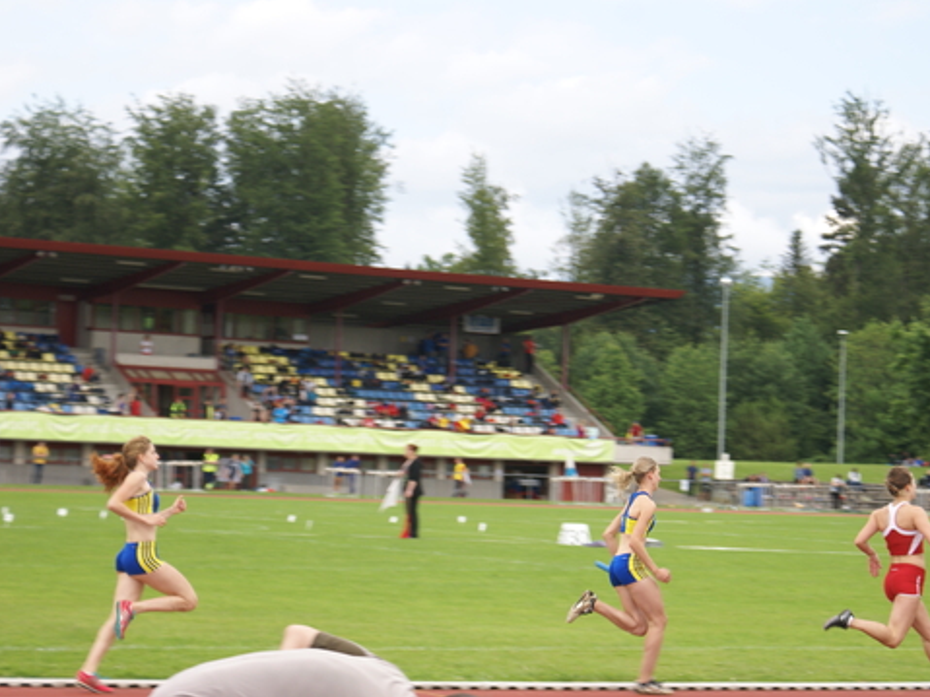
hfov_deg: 17.3
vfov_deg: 13.0
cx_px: 509
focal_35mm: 114
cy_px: 348
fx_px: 3062
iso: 100
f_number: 5.6
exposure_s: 1/200
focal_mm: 70
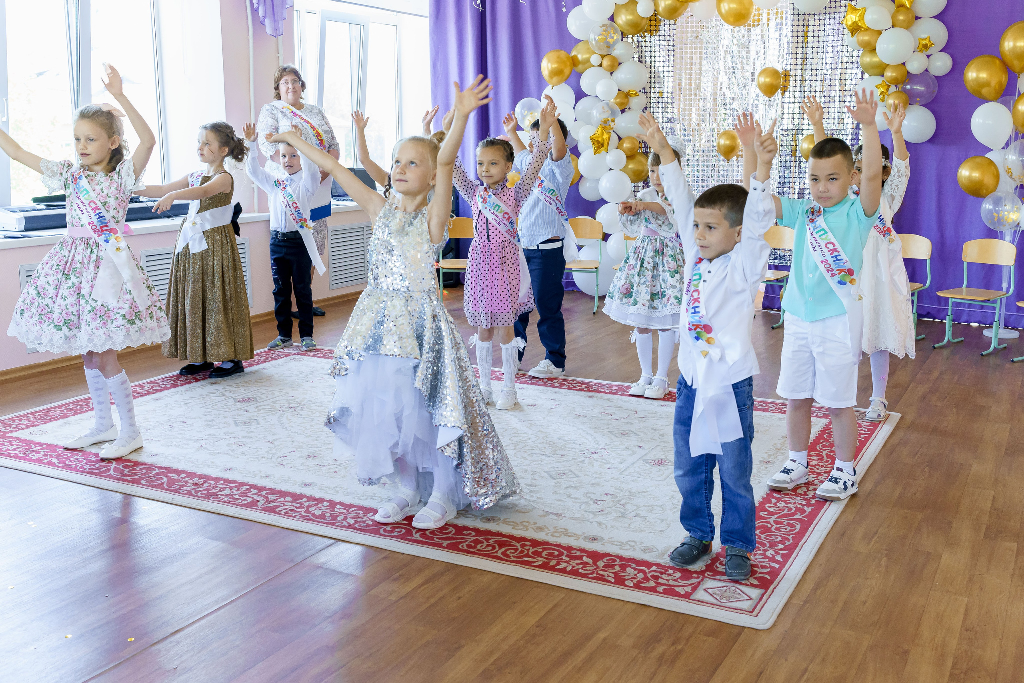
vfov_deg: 36.9
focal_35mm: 36
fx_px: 1023
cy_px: 339
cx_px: 522
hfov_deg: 53.2
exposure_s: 1/160
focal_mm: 35
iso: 2500
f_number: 5
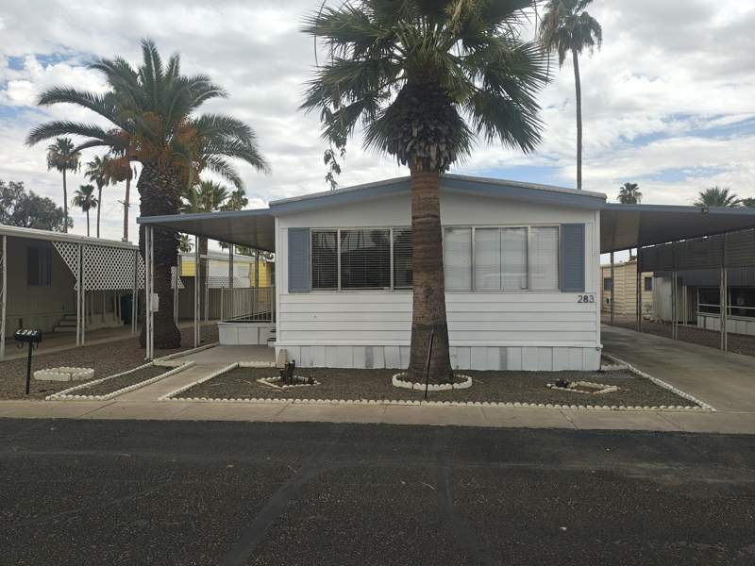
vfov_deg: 54.9
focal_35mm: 25
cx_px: 378
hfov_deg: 69.4
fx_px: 545
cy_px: 283
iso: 100
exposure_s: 1/520
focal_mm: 4.68
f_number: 1.7
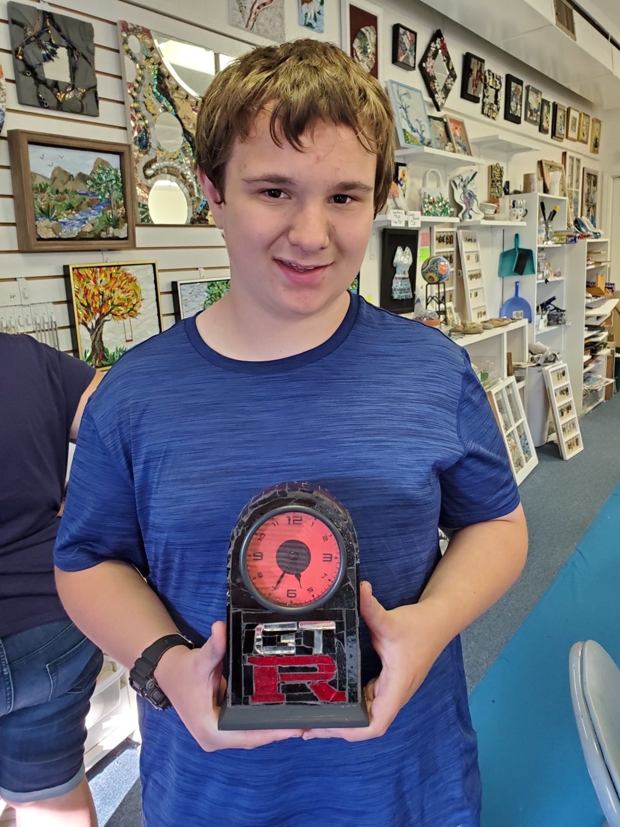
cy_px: 414
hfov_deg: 53.1
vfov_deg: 67.3
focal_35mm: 26
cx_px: 310
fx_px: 621
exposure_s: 1/39
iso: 400
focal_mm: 4.3
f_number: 2.4
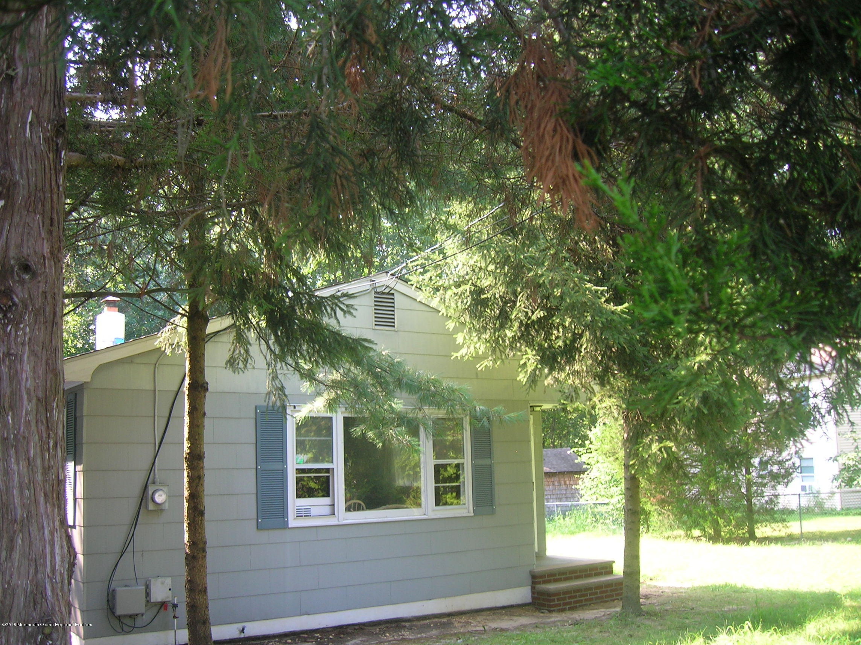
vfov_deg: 41.7
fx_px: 845
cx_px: 430
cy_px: 322
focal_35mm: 34
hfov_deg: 54.0
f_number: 2.9
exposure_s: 1/38.5
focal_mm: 5.7
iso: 50
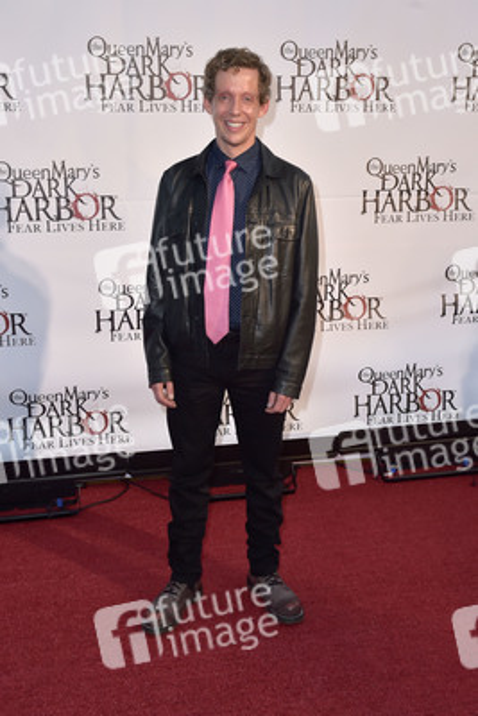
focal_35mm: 35
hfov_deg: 37.9
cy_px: 358
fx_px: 696
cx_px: 239
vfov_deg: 54.4
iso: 320
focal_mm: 35
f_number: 5.6
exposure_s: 1/250
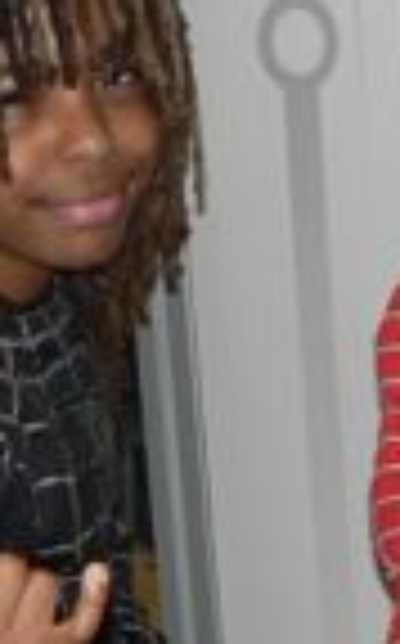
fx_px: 2992
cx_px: 845
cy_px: 739
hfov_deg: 7.3
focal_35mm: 171
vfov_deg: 12.0
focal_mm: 6
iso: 150
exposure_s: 1/60
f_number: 2.8
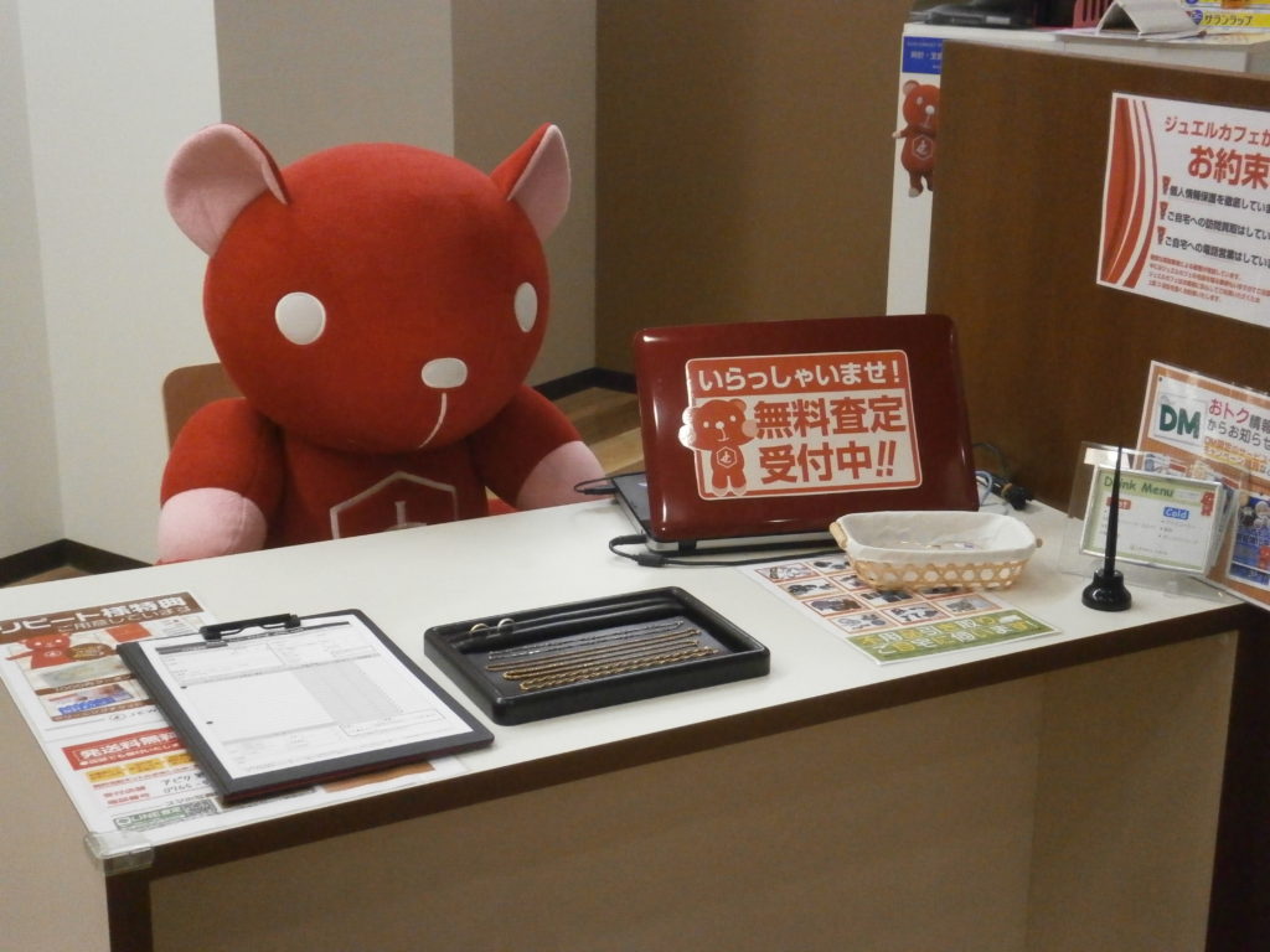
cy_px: 476
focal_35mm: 47
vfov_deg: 30.9
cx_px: 635
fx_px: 1724
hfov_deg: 40.4
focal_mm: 8.3
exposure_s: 1/100
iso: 800
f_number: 3.4
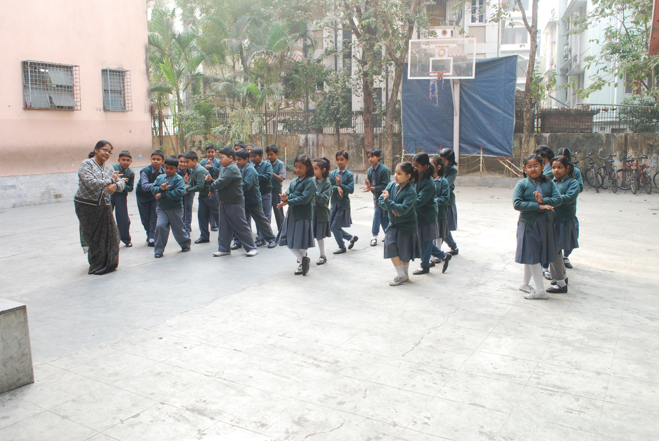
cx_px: 330
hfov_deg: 61.9
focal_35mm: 30
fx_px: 550
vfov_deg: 43.7
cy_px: 220
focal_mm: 20
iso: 200
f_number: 9
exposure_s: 1/8
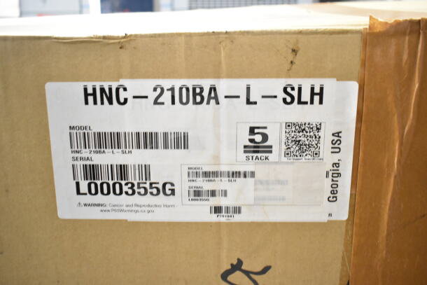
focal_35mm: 33
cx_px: 214
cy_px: 142
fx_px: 391
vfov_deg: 40.0
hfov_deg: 57.2
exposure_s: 1/40
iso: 3600
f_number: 3.8
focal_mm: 22
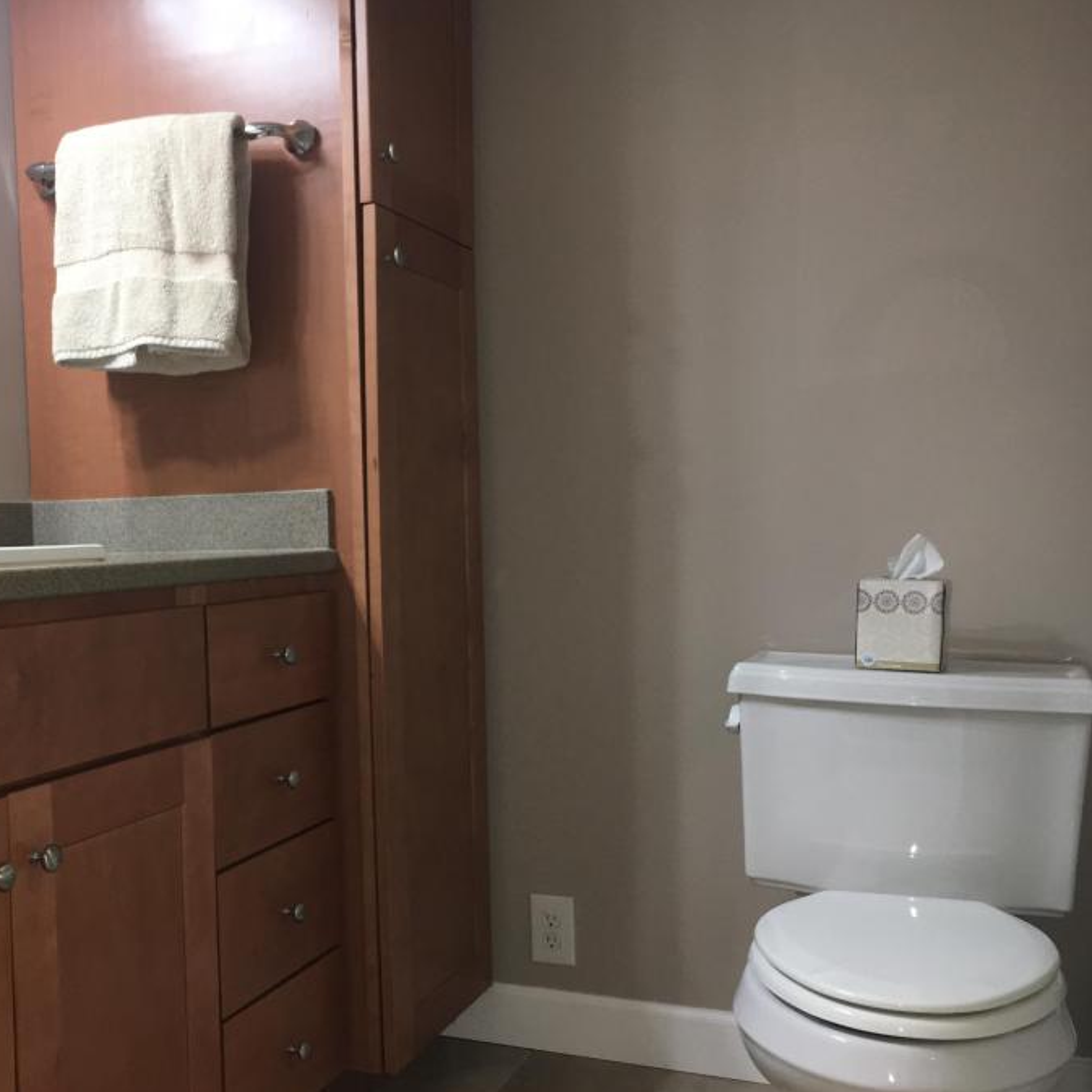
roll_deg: +1.6
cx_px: 290
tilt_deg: -4.0
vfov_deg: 42.7
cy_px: 618
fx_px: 1392
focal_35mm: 39
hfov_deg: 41.7
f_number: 2.2
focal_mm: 4.15
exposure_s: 1/30
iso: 64
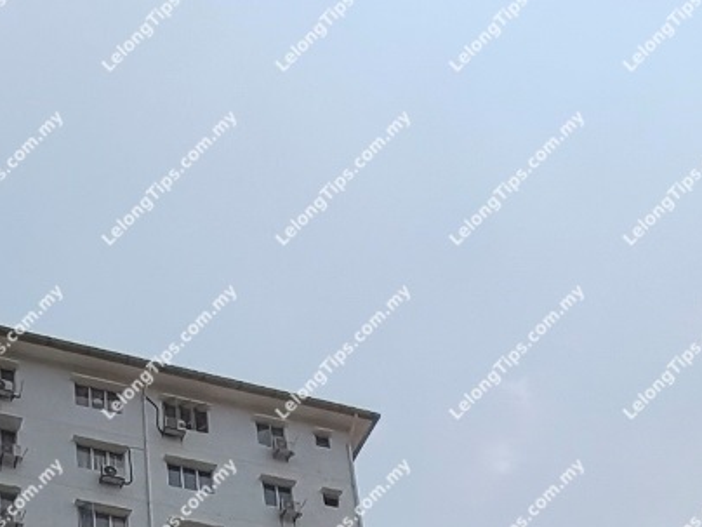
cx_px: 2
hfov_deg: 31.7
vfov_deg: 20.2
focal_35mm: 56
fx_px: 1136
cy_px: 900
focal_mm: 1.67
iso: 50
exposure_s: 1/6356
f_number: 2.2
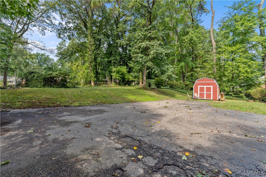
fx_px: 103
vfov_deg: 81.2
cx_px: 133
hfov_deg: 104.3
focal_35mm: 14
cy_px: 88
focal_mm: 14
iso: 100
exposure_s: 1/160
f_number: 7.1
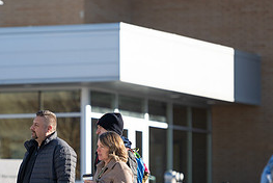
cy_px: 156
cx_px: 23
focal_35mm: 378
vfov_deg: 3.6
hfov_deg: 5.4
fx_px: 2870
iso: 100
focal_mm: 170
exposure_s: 1/1600
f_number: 2.8
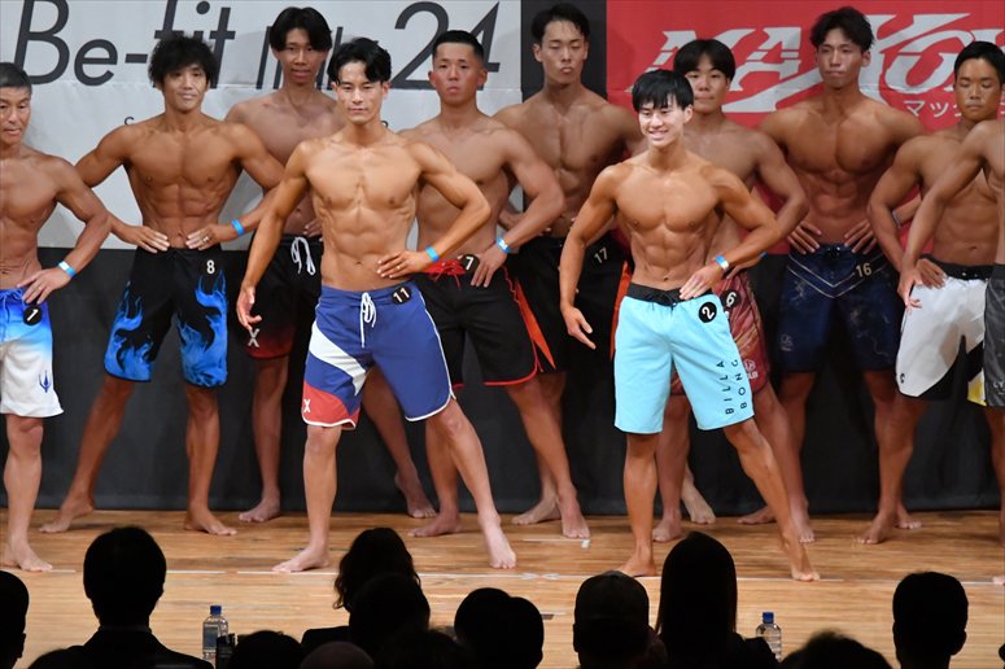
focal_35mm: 255
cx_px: 502
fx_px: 7115
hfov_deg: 8.1
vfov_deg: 5.4
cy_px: 334
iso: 8000
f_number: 5.6
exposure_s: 1/400
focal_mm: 170
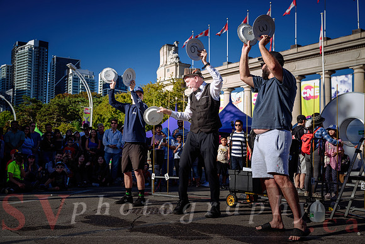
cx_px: 182
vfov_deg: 33.3
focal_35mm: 40
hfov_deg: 48.3
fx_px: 407
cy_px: 122
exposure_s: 1/640
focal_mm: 40
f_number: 4
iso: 64
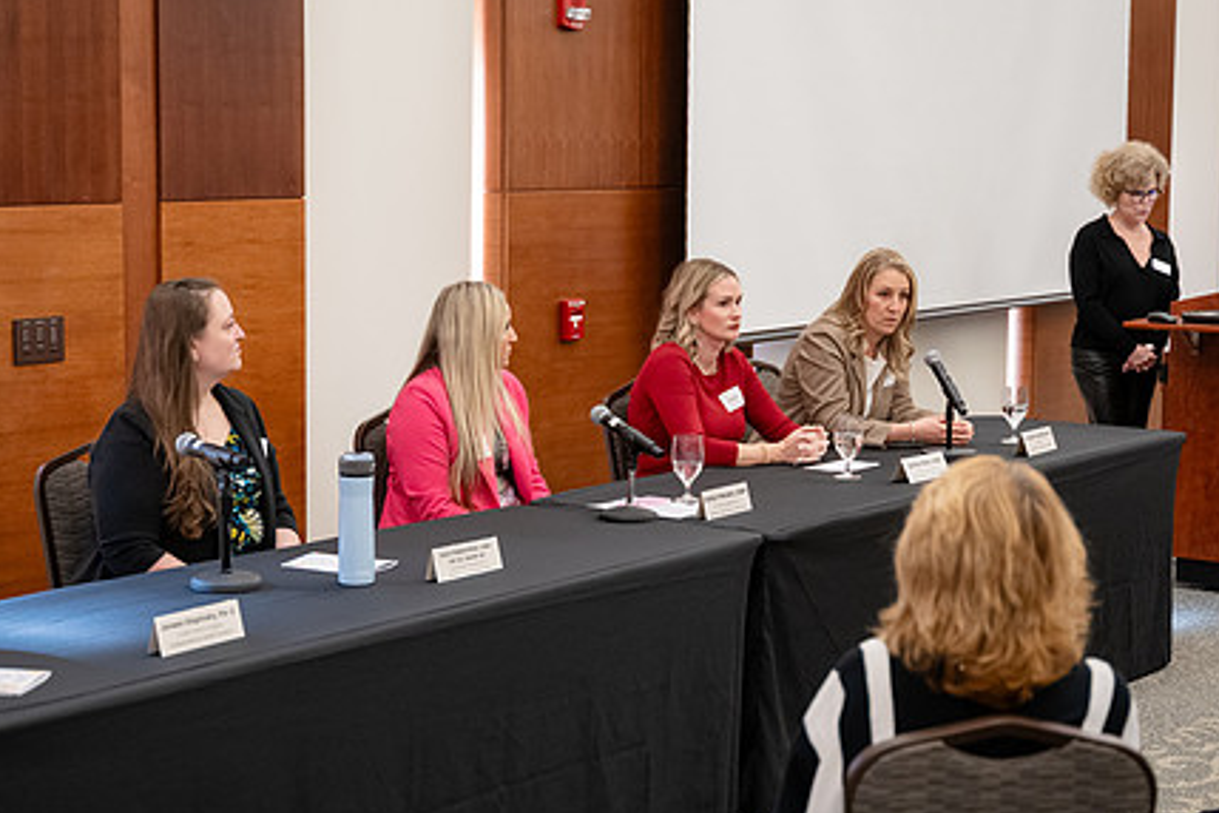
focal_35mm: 68
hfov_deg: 29.6
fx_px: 2302
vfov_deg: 20.0
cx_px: 483
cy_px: 379
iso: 3200
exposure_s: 1/250
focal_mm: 49
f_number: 2.8
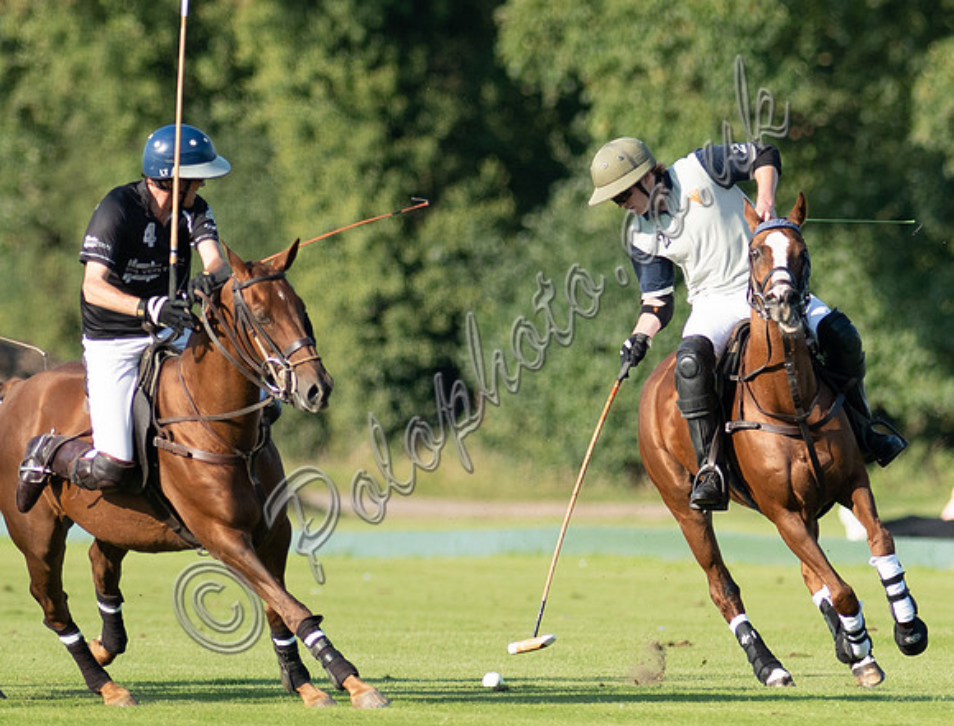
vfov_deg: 1.3
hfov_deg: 1.7
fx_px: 33041
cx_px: 859
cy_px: 565
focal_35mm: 1193
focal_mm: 300
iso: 320
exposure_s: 1/2500
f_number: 3.2
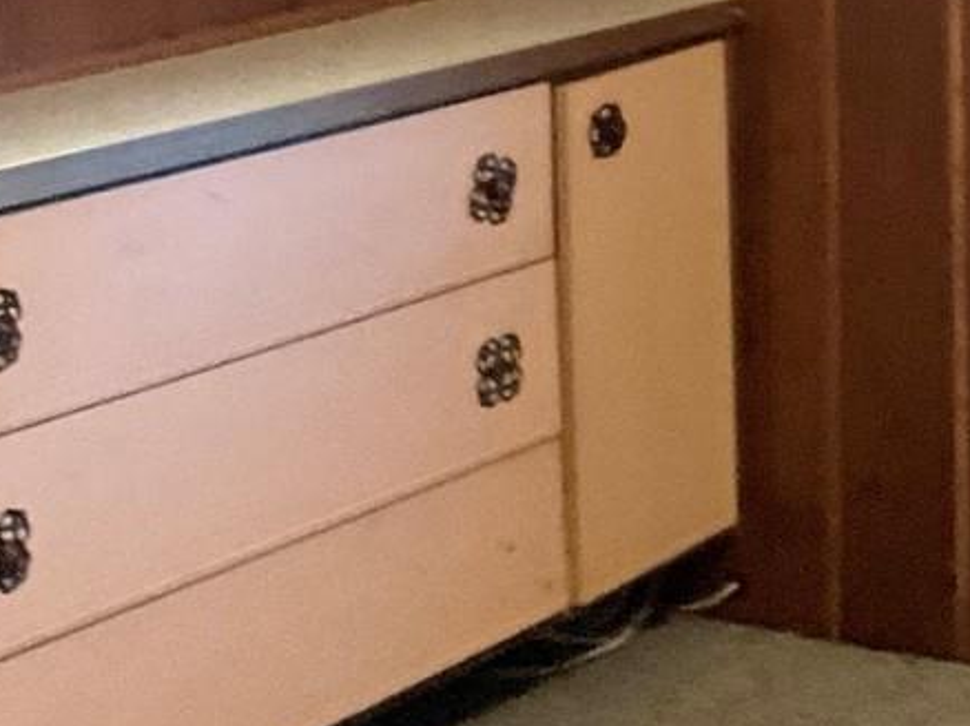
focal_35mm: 106
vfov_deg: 12.9
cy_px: -509
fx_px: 2969
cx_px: 1225
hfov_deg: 17.5
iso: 250
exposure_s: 1/60
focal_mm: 3
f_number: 1.8
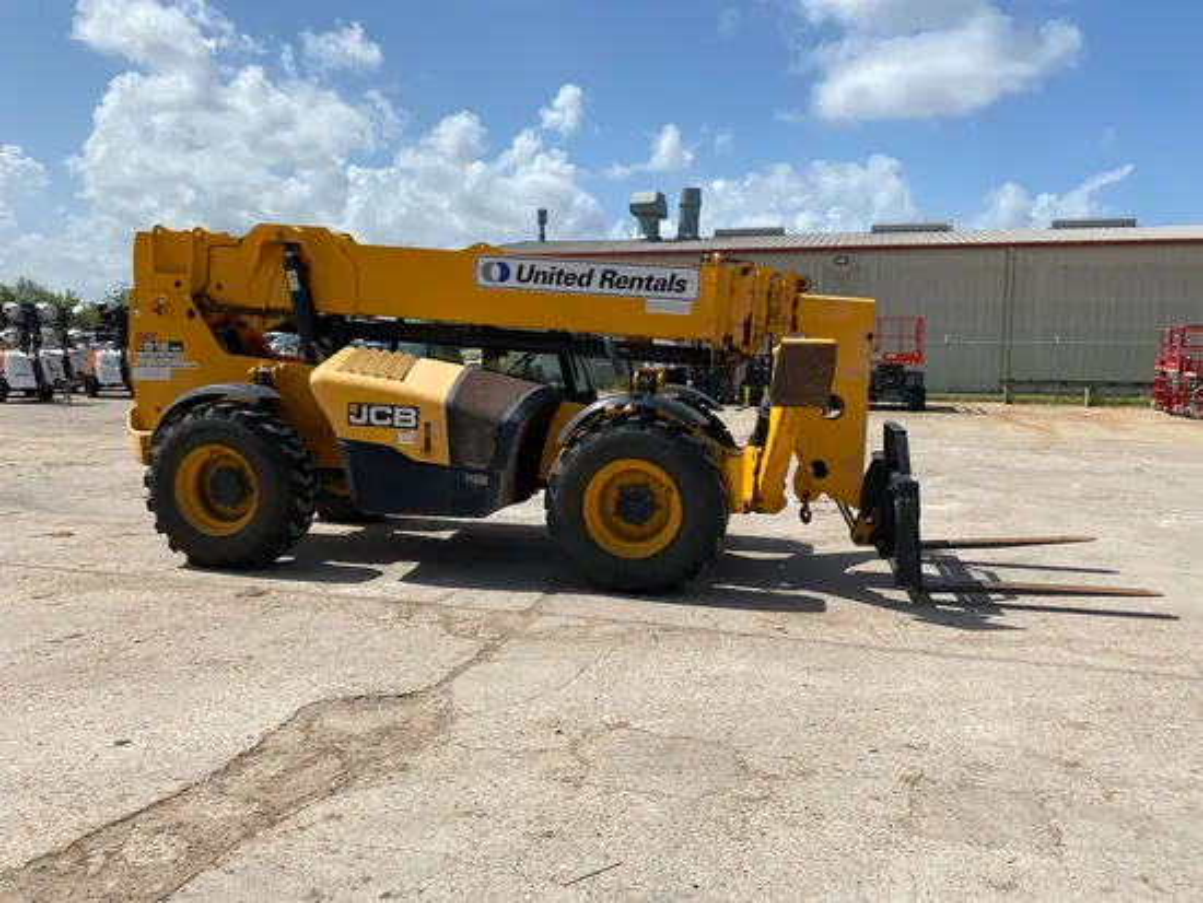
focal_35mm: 26
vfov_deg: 53.1
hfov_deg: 67.3
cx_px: 602
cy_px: 452
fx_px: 904
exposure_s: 1/4444
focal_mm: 4.25
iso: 32
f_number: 1.8
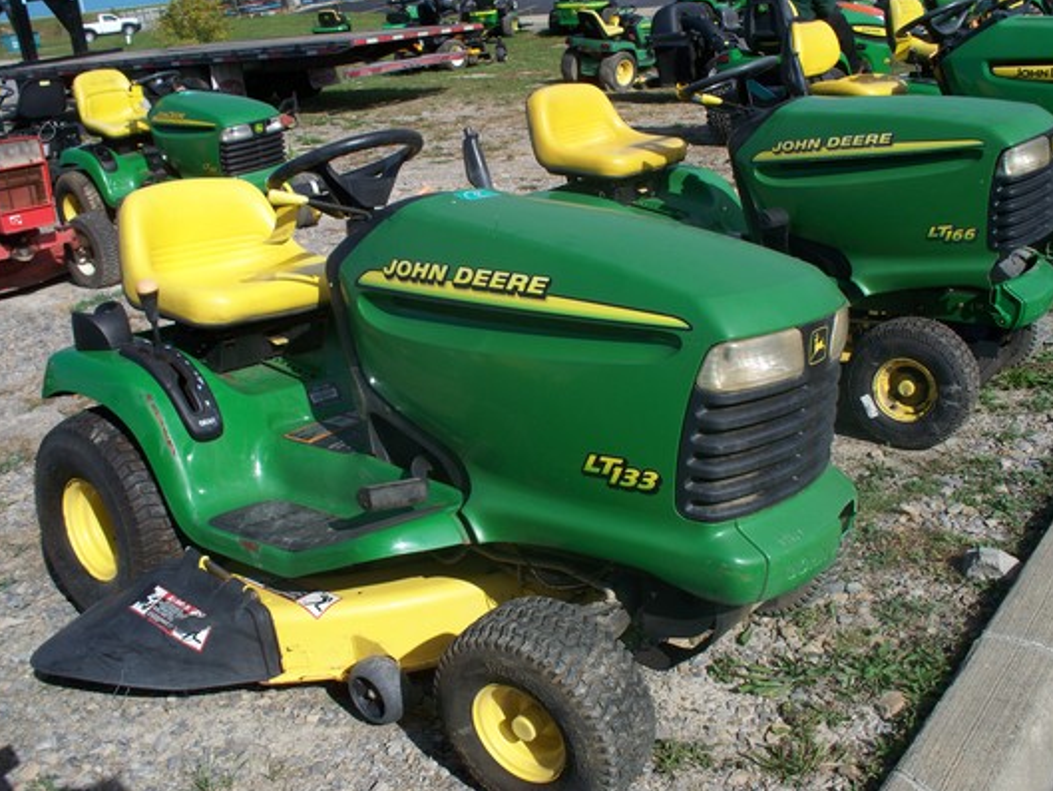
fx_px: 1126
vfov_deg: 38.7
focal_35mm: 37
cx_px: 518
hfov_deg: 50.1
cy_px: 391
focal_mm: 7.54
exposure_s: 1/500
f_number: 5
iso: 64
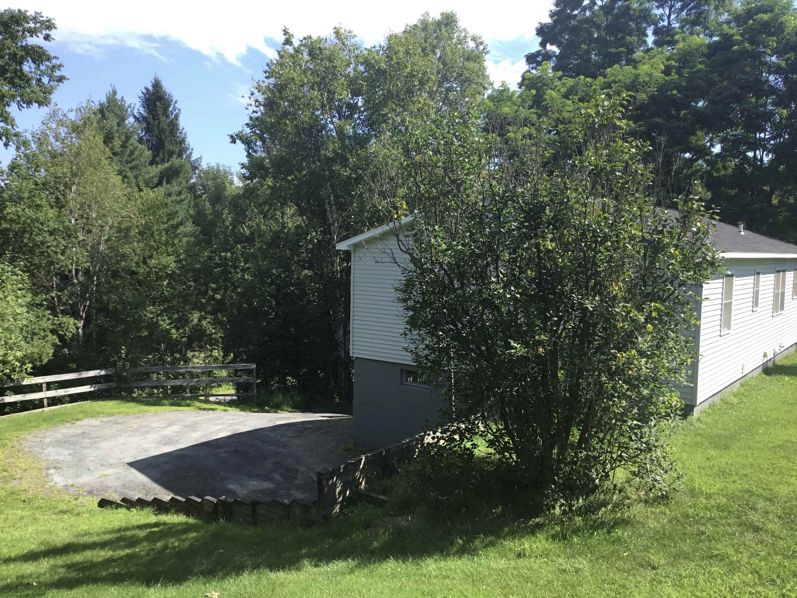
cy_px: 299
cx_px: 398
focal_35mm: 31
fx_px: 714
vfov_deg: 45.4
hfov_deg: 58.4
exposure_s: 1/497
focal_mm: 3.3
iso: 25
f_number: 2.4
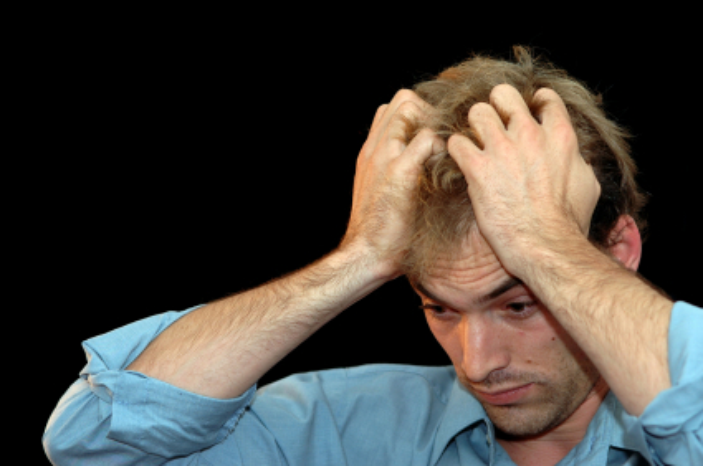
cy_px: 233
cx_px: 352
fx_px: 3071
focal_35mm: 158
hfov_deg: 13.1
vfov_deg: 8.7
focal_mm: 105
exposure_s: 1/60
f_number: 4
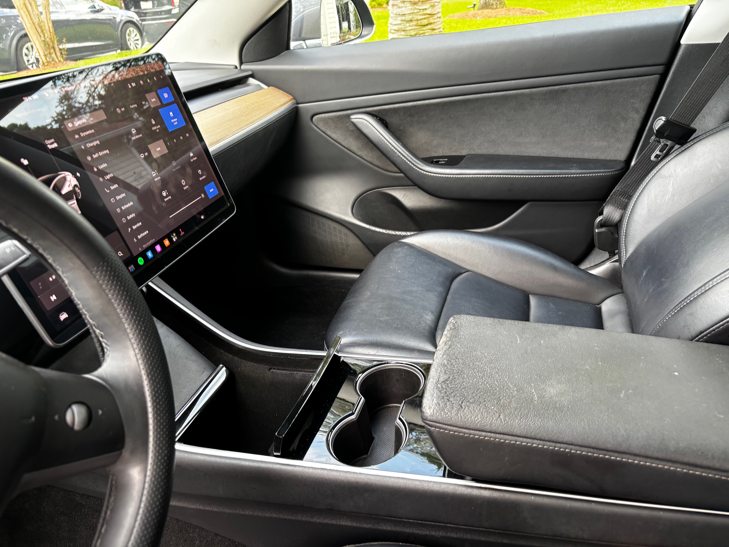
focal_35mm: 26
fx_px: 548
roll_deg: +3.4
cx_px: 364
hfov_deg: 67.3
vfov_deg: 53.1
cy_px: 274
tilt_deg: -29.2
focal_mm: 5.96
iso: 125
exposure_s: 1/60
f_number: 1.6
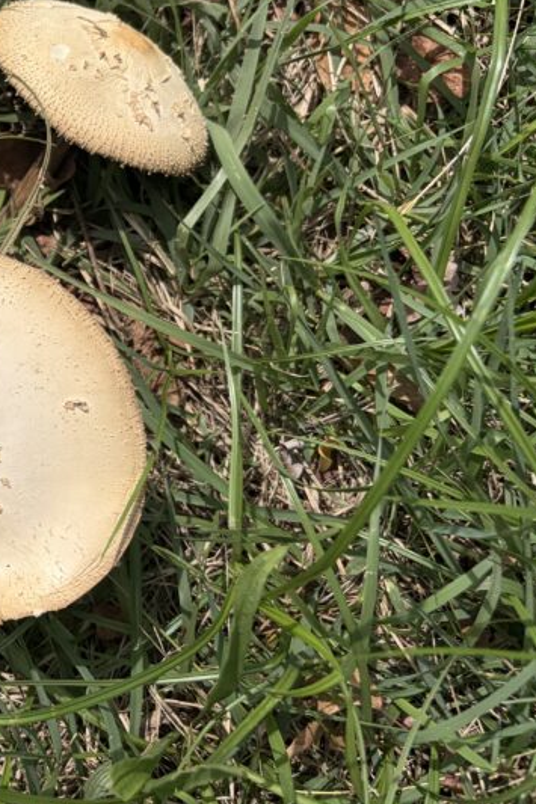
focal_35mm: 52
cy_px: 273
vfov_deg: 37.8
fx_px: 1162
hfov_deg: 22.4
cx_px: -216
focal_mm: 5.96
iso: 64
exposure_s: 1/6329
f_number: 1.6
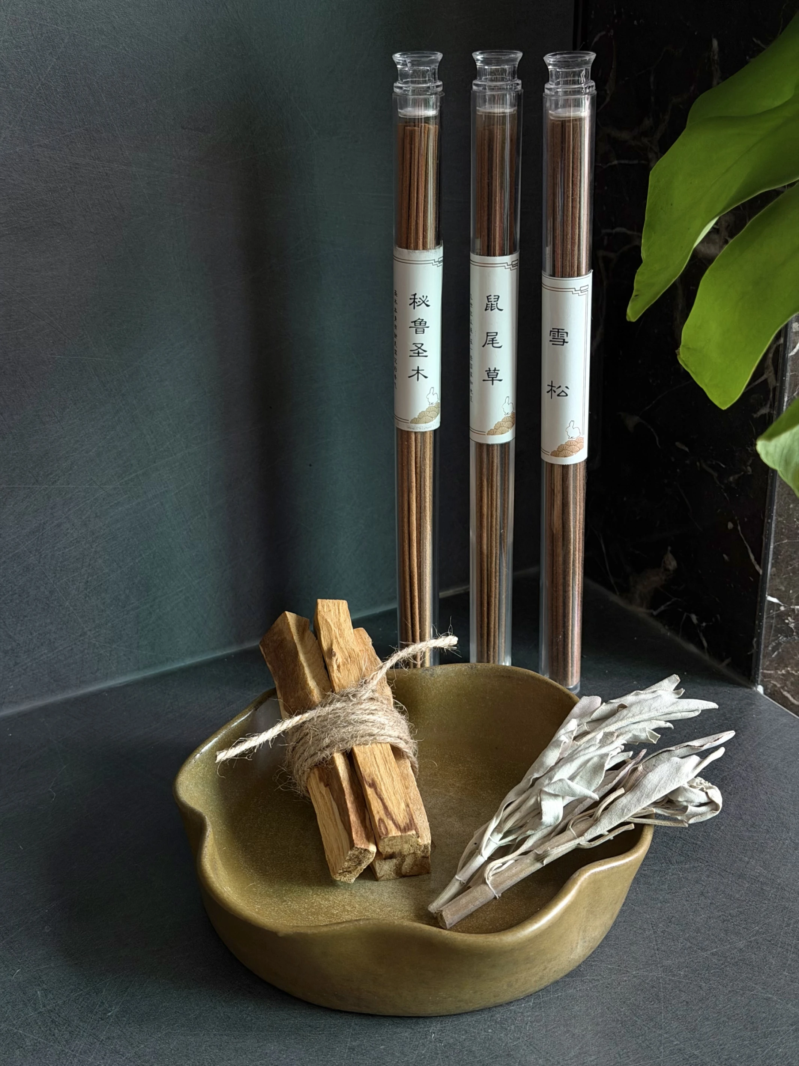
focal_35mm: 48
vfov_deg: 39.7
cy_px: 533
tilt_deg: -24.9
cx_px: 400
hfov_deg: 30.3
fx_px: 1477
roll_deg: +1.9
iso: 125
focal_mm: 6.76
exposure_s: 1/60
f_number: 1.78
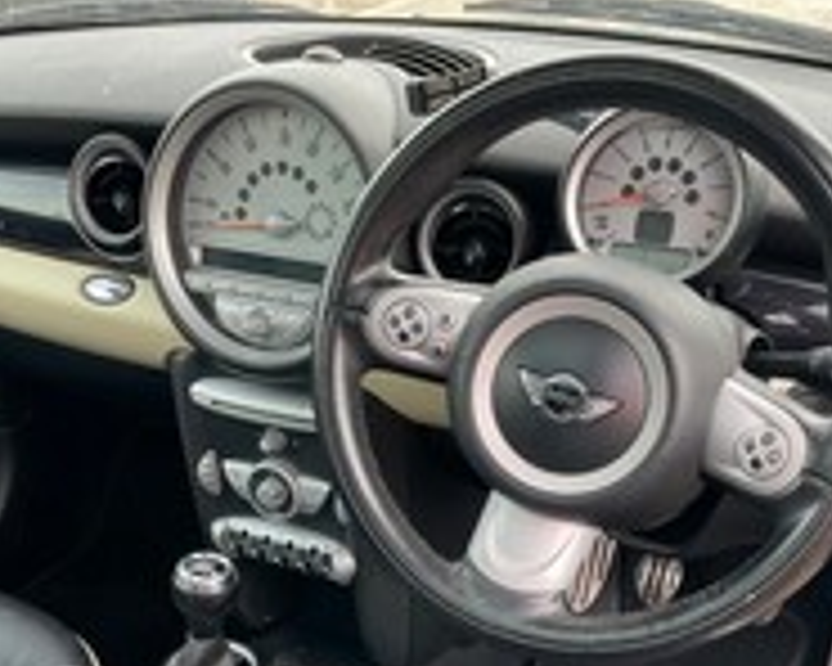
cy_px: 558
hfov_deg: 38.8
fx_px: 1182
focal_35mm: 48
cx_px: 423
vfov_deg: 30.5
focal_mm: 4.2
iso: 64
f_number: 1.6
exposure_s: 1/121
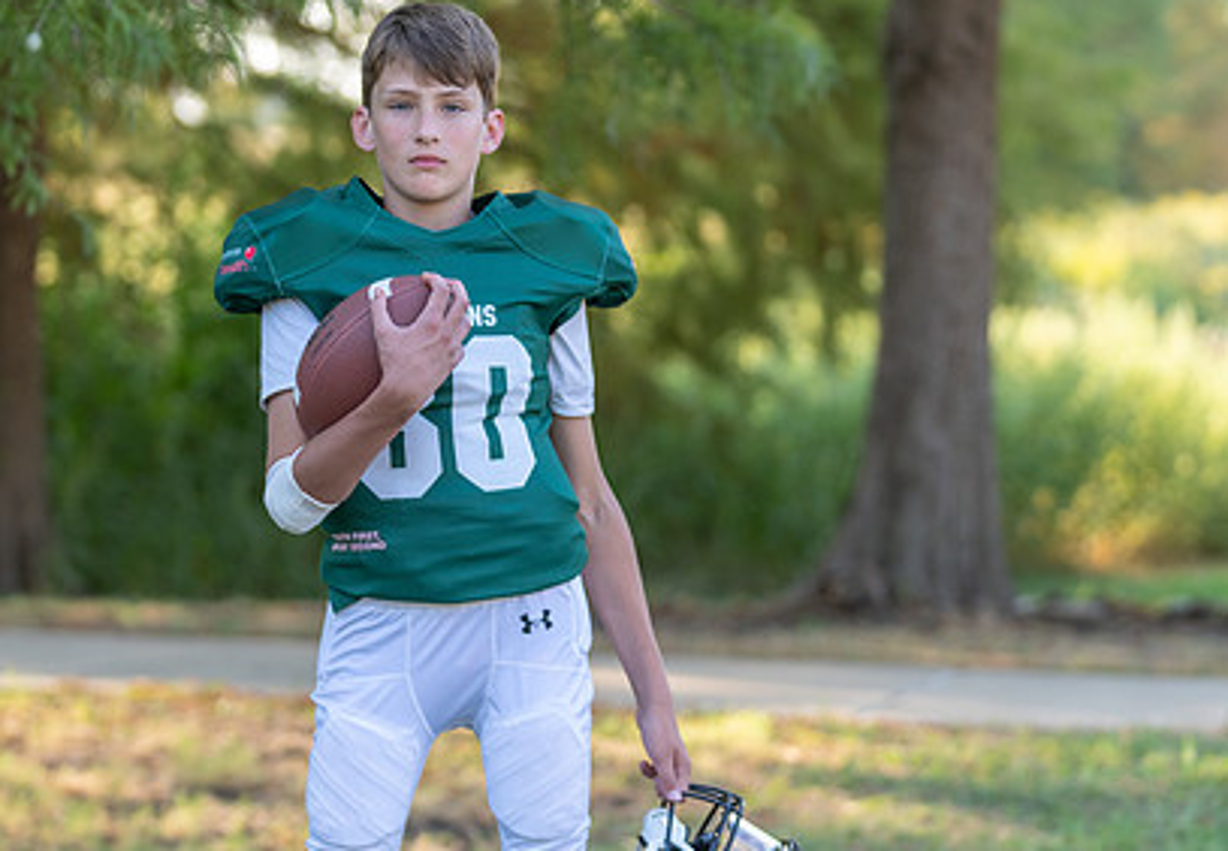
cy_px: 382
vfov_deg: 8.9
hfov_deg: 12.8
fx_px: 5490
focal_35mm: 159
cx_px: 449
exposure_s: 1/320
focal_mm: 97
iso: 200
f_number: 2.8
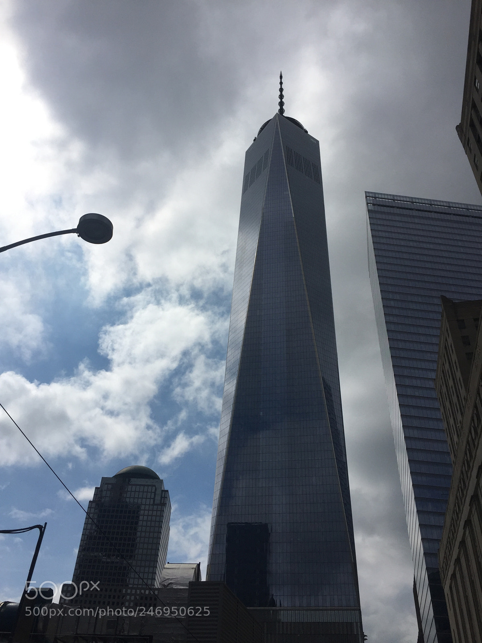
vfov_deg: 61.7
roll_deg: -3.7
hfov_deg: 48.2
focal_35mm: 29
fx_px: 538
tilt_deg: +39.7
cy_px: 322
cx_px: 241
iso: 32
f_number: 2.2
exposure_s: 1/13333
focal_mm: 4.15
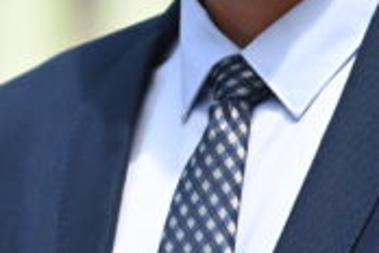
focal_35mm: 883
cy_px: 153
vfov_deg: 1.6
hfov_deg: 2.3
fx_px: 9295
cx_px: -139
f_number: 1.8
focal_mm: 100
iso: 160
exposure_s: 1/3200
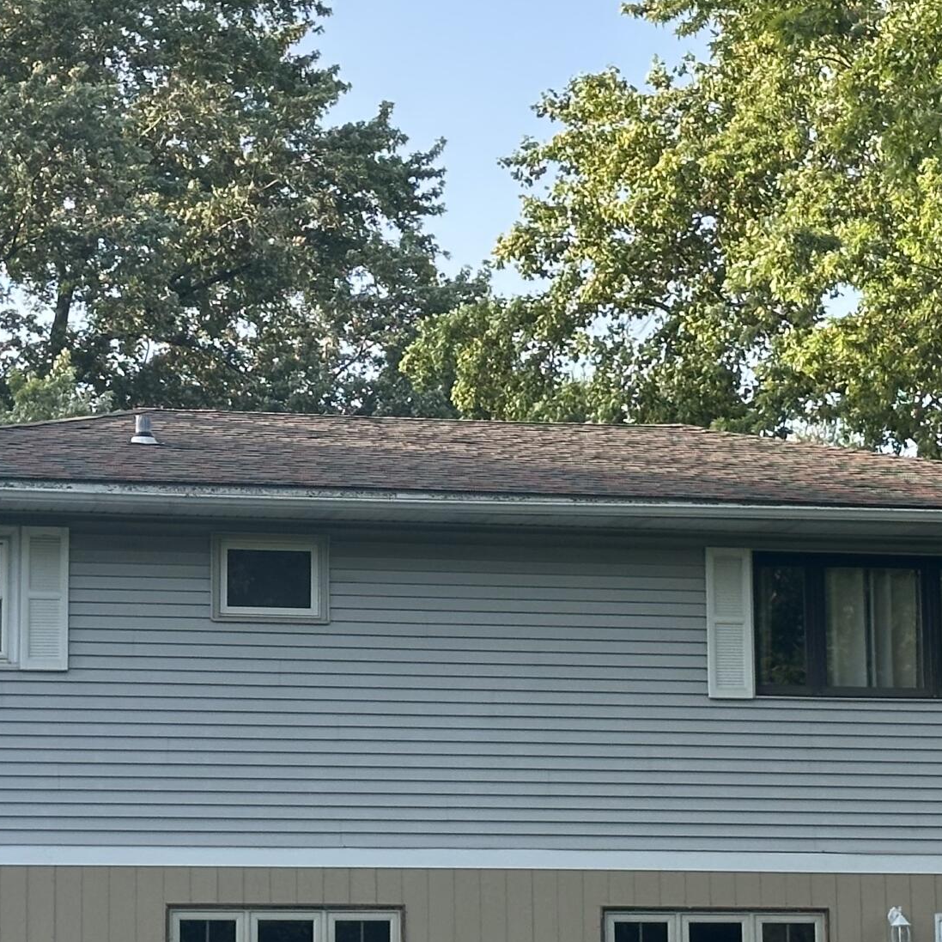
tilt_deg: +9.2
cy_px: 511
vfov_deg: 15.0
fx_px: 3571
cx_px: 370
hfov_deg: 15.0
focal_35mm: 116
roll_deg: +0.4
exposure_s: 1/612
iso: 64
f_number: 1.78
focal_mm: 6.86
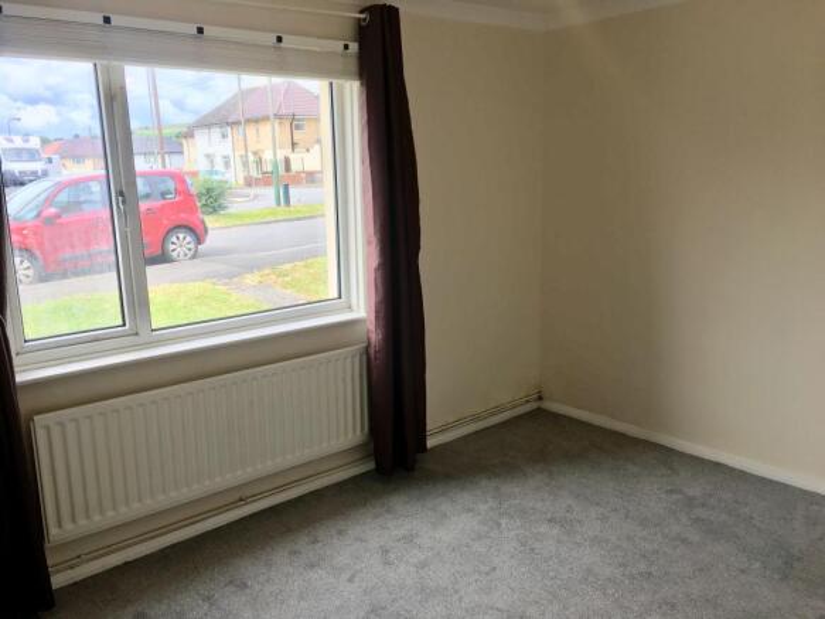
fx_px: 691
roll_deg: +1.0
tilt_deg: -11.8
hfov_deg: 61.7
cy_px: 310
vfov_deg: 48.2
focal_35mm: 29
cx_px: 412
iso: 25
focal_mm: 4.15
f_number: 2.2
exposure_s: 1/208
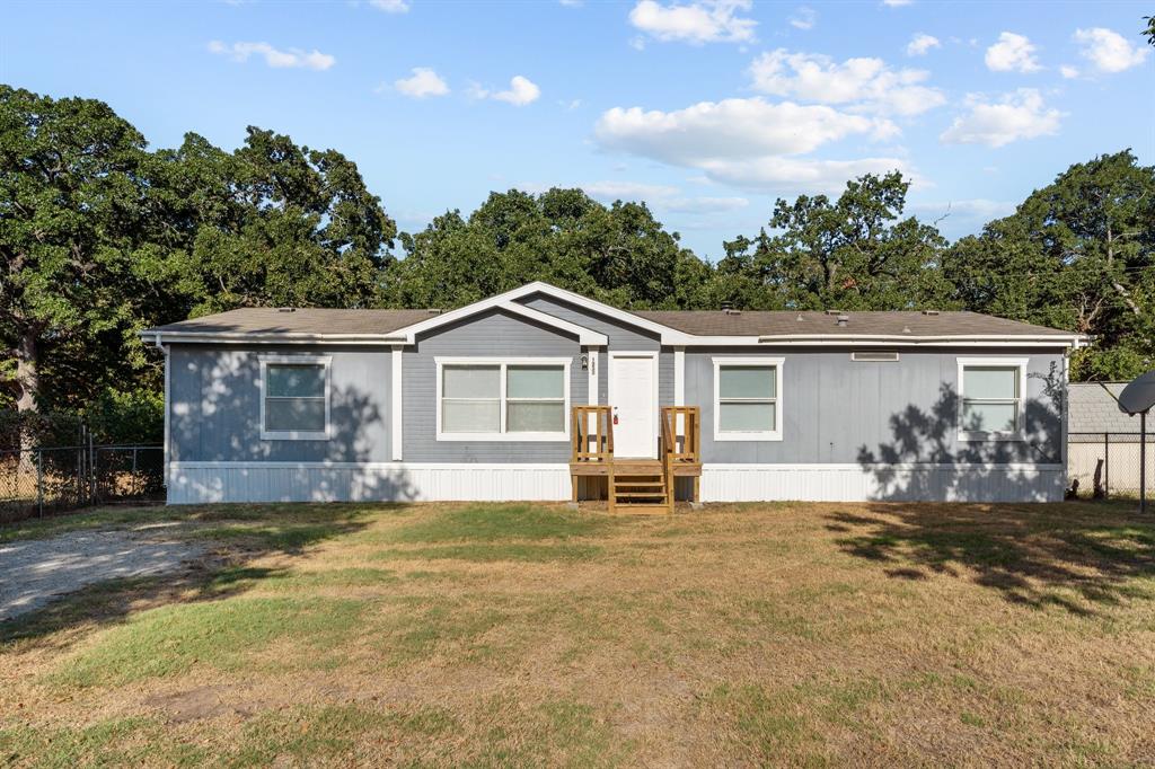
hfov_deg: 78.6
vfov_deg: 57.2
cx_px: 578
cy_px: 384
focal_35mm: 22
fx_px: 706
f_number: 8
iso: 200
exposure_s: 1/800
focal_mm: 22
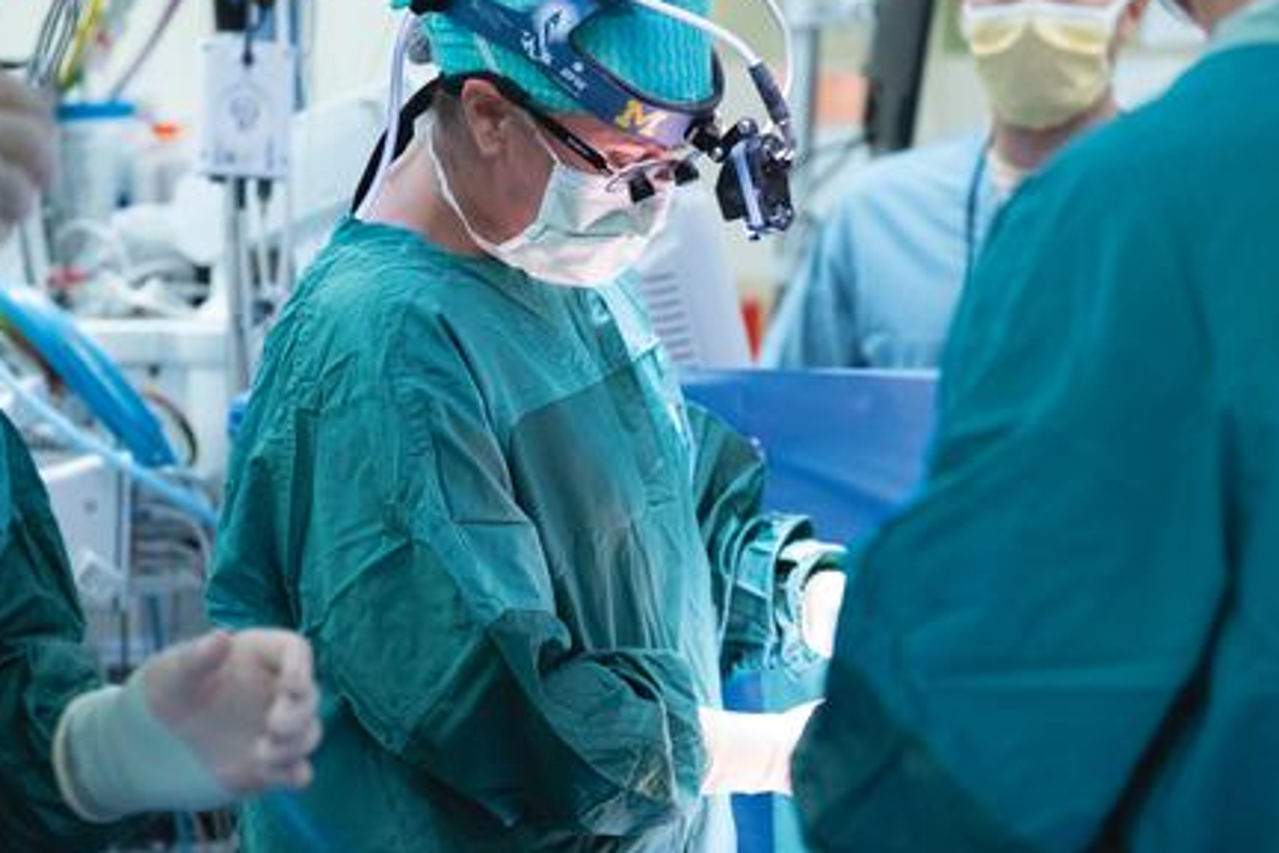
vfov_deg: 10.7
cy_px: 413
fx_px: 4547
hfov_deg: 16.0
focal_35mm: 128
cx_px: 589
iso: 2000
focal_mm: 79
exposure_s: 1/500
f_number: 2.8
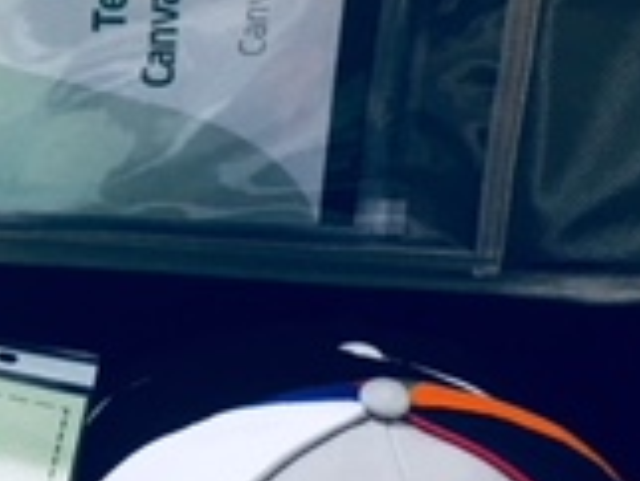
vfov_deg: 12.9
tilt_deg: -26.4
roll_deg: +0.6
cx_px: -262
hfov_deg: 16.0
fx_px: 2128
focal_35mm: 115
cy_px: 179
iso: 50
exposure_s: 1/33
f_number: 2.2
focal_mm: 4.15
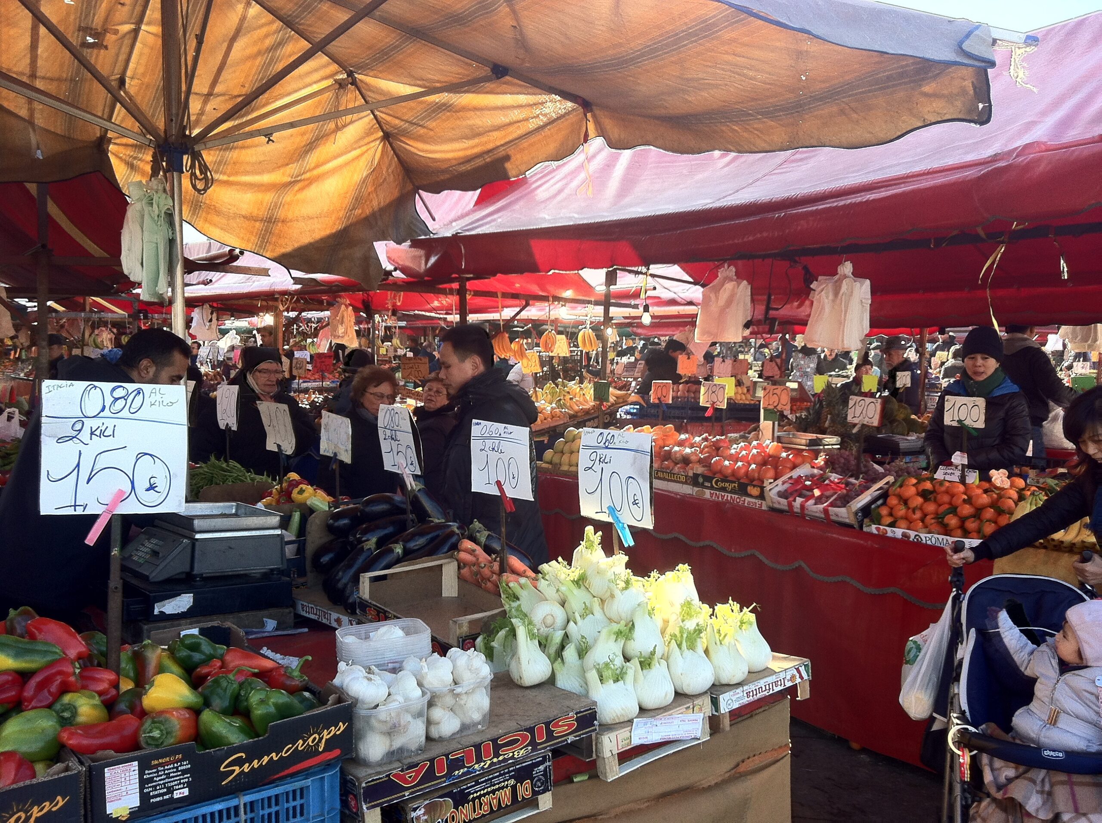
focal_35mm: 35
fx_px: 1113
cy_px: 412
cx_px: 551
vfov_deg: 40.6
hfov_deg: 52.7
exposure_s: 1/158
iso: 80
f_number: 2.8
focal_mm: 3.85
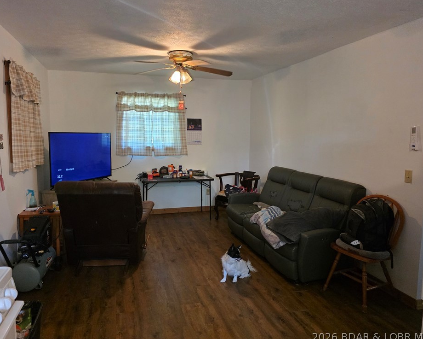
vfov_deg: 56.8
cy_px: 168
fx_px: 313
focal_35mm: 25
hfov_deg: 68.1
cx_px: 202
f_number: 1.7
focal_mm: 6.3
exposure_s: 1/120
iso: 800
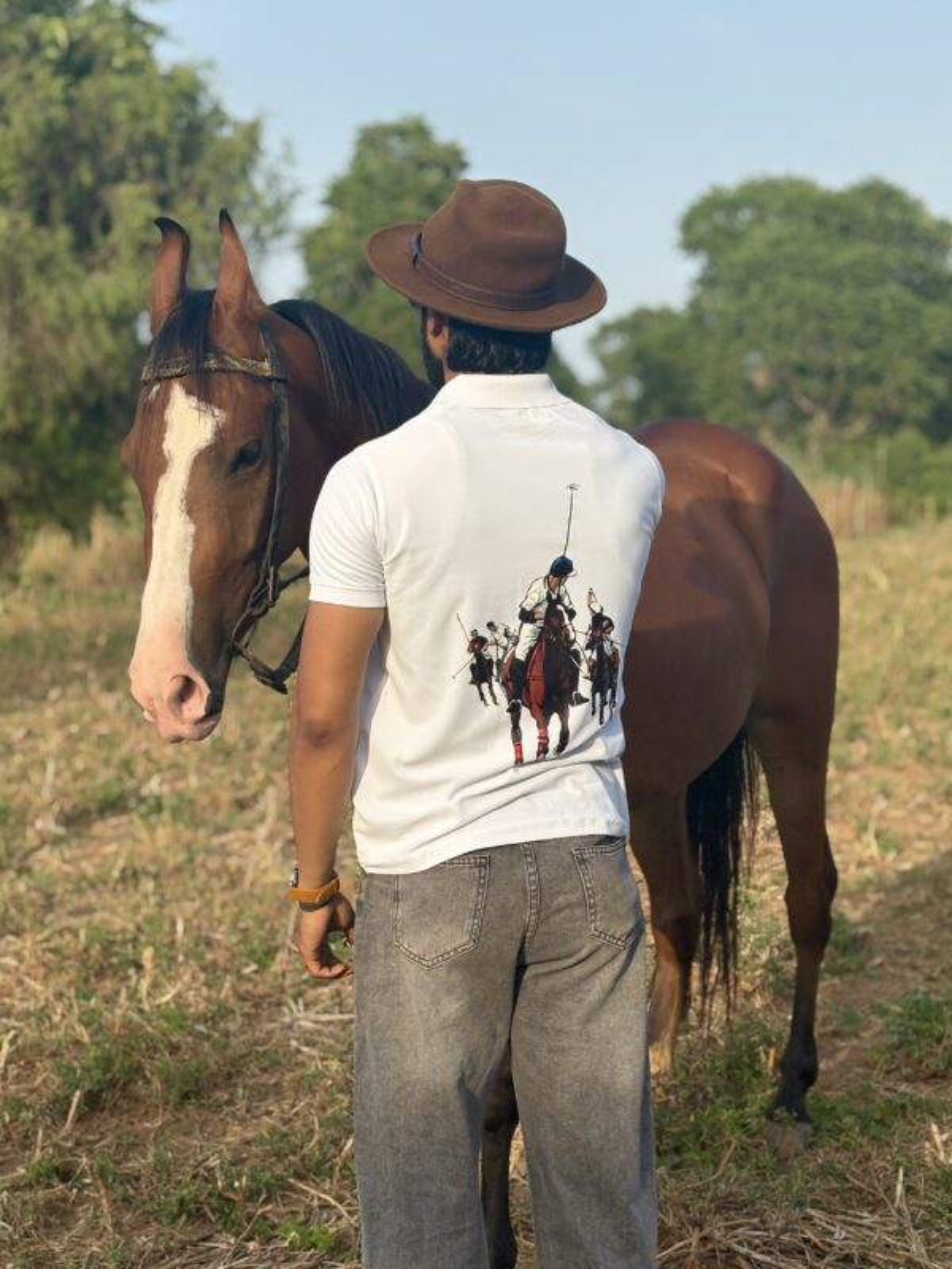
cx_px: 476
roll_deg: -0.2
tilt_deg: -3.8
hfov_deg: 28.0
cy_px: 634
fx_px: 1907
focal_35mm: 52
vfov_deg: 36.8
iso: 40
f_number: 1.6
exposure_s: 1/2639
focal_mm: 5.96
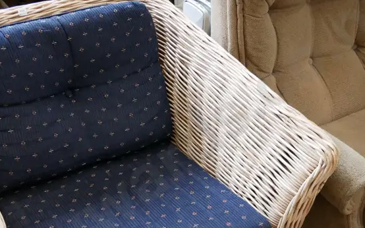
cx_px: 124
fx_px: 467
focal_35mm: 47
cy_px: 200
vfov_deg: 26.6
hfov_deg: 42.1
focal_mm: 12
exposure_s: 1/60
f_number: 4
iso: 1250
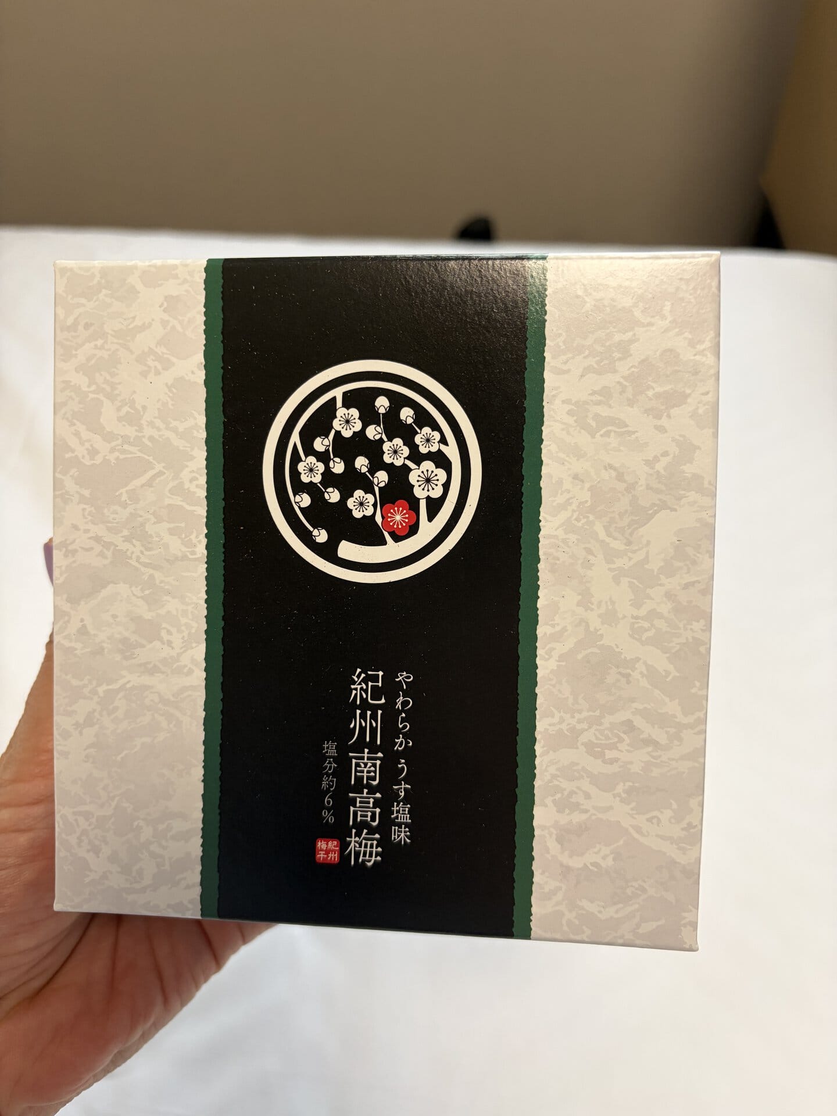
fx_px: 838
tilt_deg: -47.3
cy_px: 558
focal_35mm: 26
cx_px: 418
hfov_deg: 53.1
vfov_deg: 67.3
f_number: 1.6
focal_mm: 5.96
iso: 160
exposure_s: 1/60
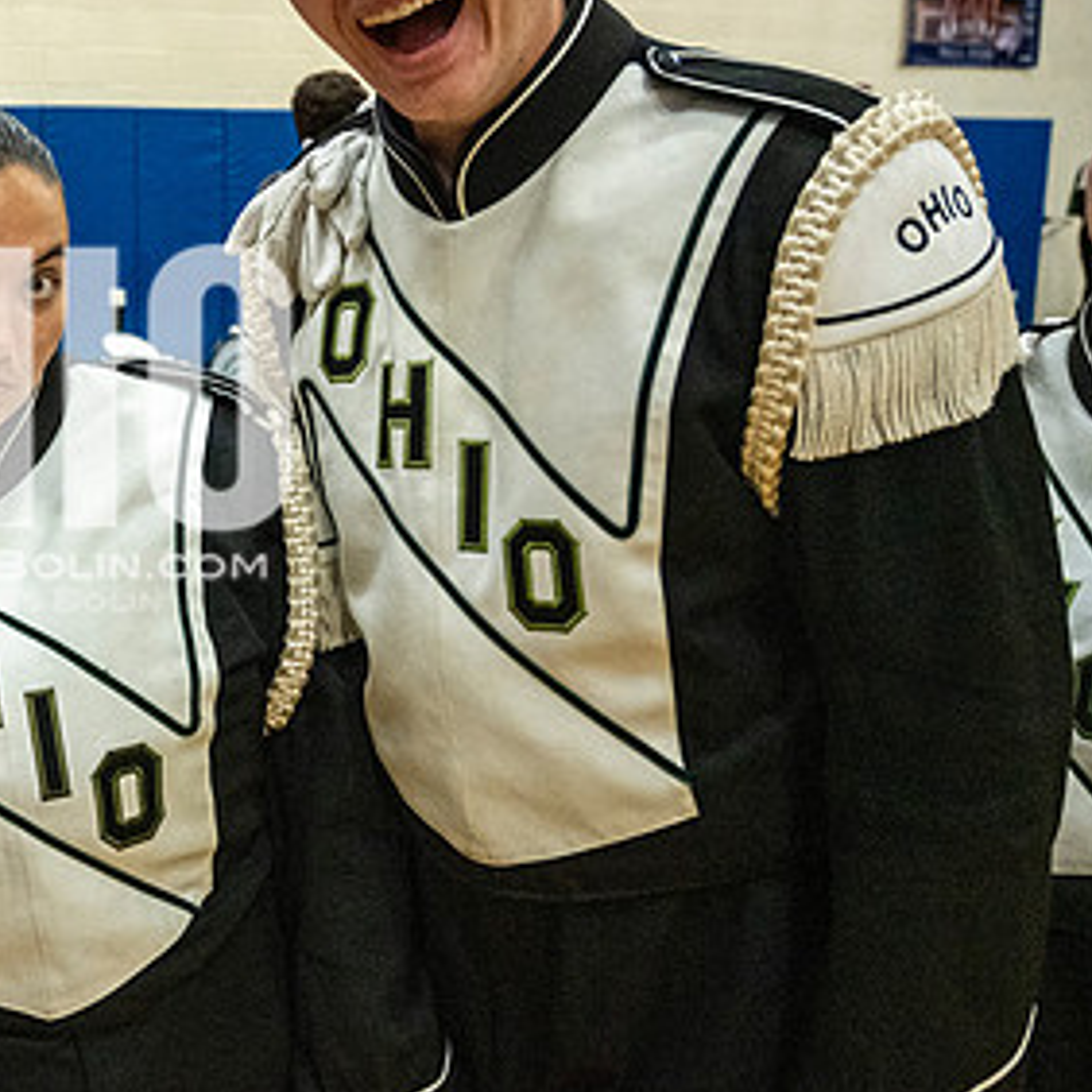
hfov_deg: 36.1
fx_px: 1499
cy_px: 428
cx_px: 0
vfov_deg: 39.8
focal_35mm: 42
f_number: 4
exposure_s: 1/800
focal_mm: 24
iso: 8000
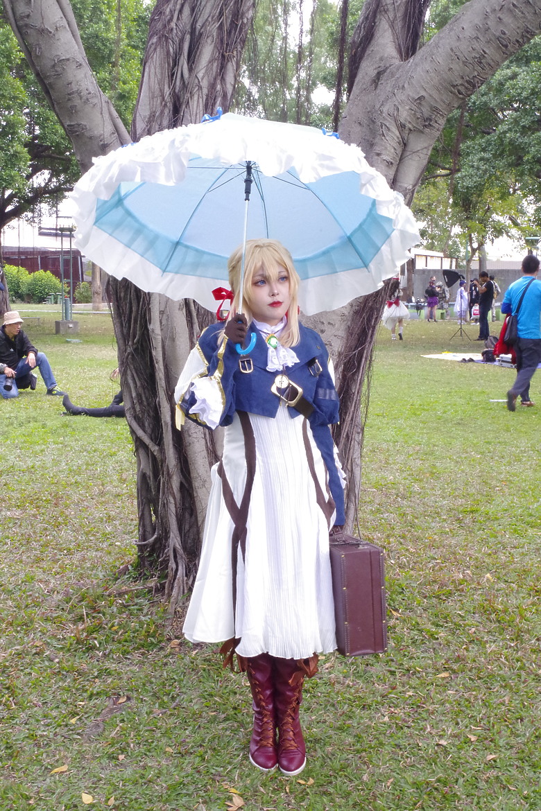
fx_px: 947
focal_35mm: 42
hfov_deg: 31.9
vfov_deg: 46.4
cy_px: 406
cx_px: 270
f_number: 4.5
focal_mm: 28
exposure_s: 1/40
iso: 2000
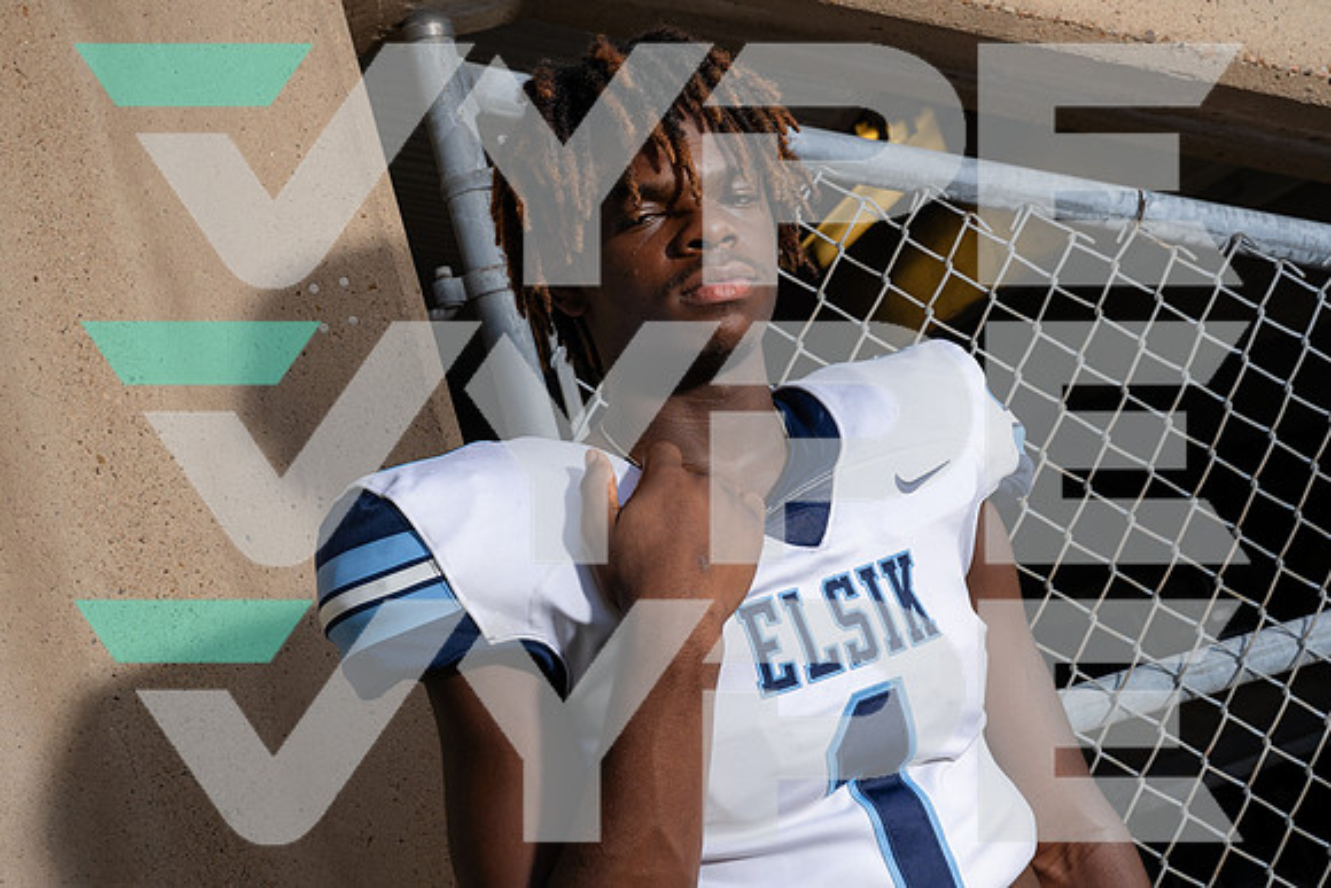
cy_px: 444
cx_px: 666
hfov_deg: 46.4
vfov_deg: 31.9
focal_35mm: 42
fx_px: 1553
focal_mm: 42
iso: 200
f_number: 8
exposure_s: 1/250
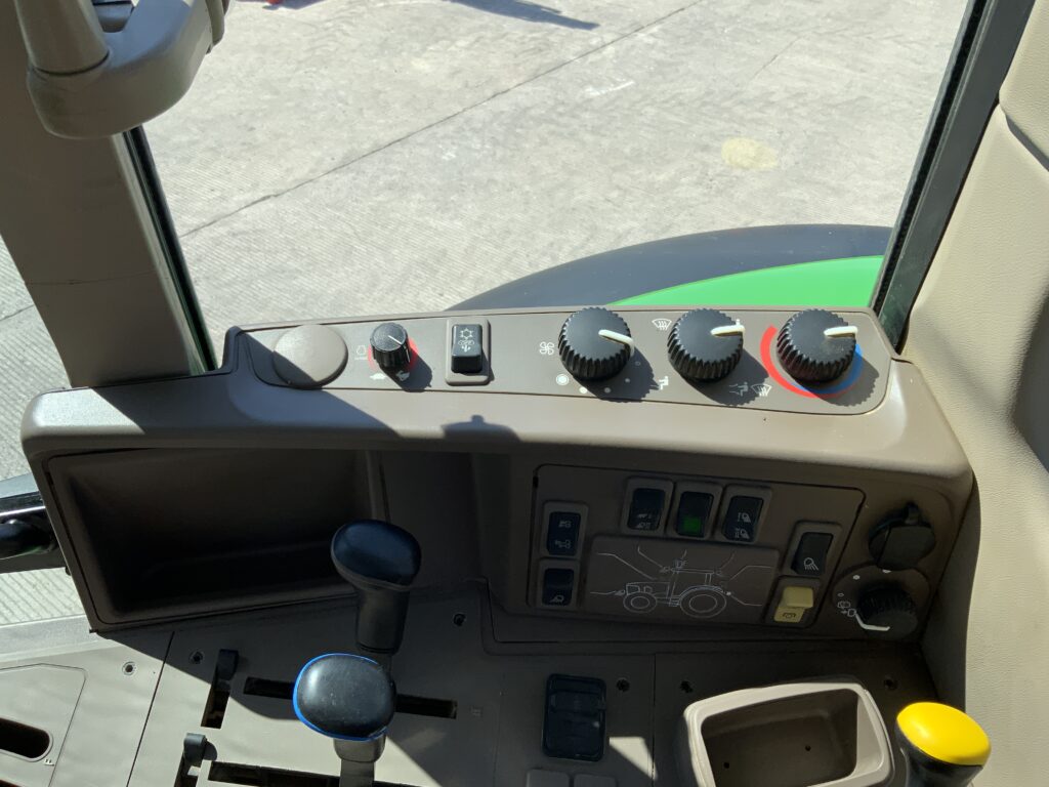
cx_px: 524
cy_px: 394
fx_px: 879
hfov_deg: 61.7
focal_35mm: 29
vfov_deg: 48.2
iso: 16
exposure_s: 1/883
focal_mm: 3
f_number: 1.8
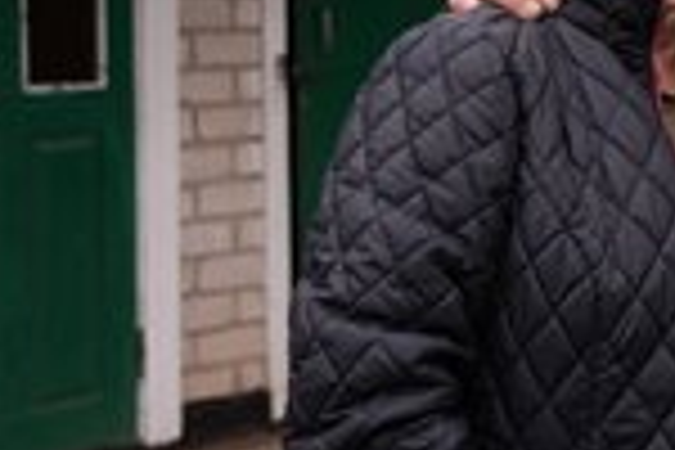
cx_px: 716
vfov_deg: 13.8
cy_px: 187
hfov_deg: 19.8
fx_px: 1856
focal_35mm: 99
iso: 400
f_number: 4
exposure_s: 1/250
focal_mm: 37
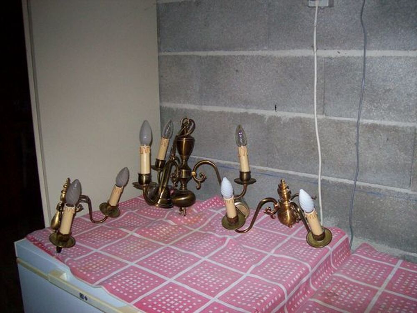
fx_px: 434
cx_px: 208
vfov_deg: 39.7
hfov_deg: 51.4
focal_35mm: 36
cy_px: 156
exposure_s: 1/64
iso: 200
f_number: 2.7
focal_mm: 6
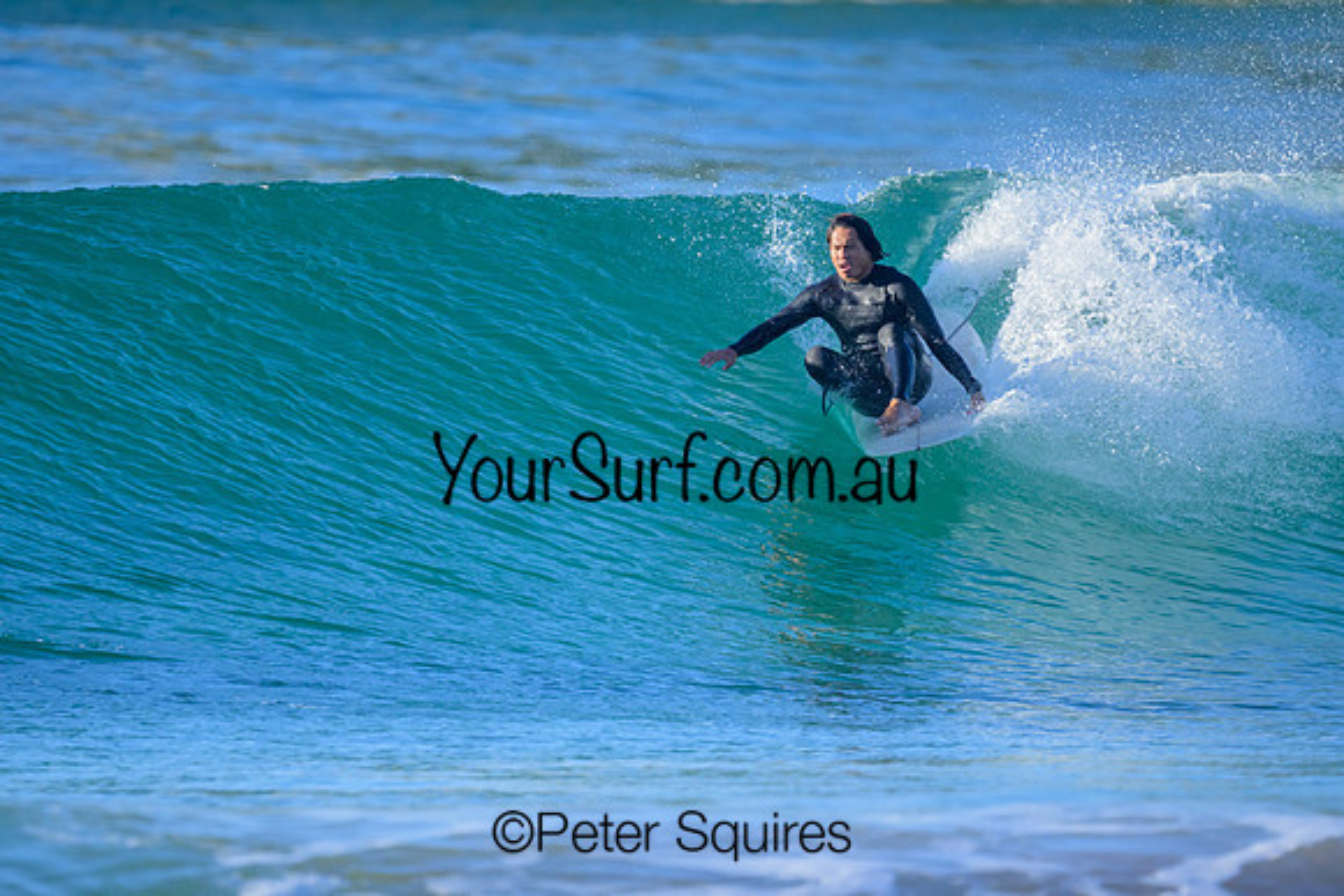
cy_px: 549
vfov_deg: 1.3
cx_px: 560
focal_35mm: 1097
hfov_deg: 1.9
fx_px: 40971
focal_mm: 800
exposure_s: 1/2000
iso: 1100
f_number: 6.3
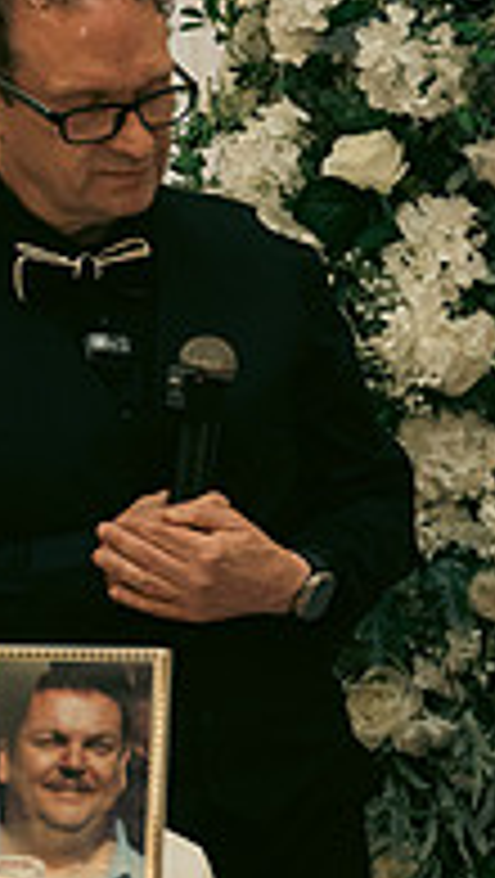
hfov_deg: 10.1
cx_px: 1242
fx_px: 2398
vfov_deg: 20.5
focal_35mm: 103
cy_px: 682
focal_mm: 33
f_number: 3.5
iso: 2500
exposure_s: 1/160
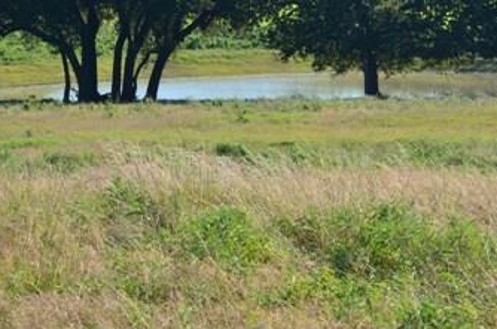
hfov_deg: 13.0
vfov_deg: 8.6
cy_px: 30
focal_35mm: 158
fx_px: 2176
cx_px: 269
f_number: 10
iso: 200
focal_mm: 55
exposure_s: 1/320
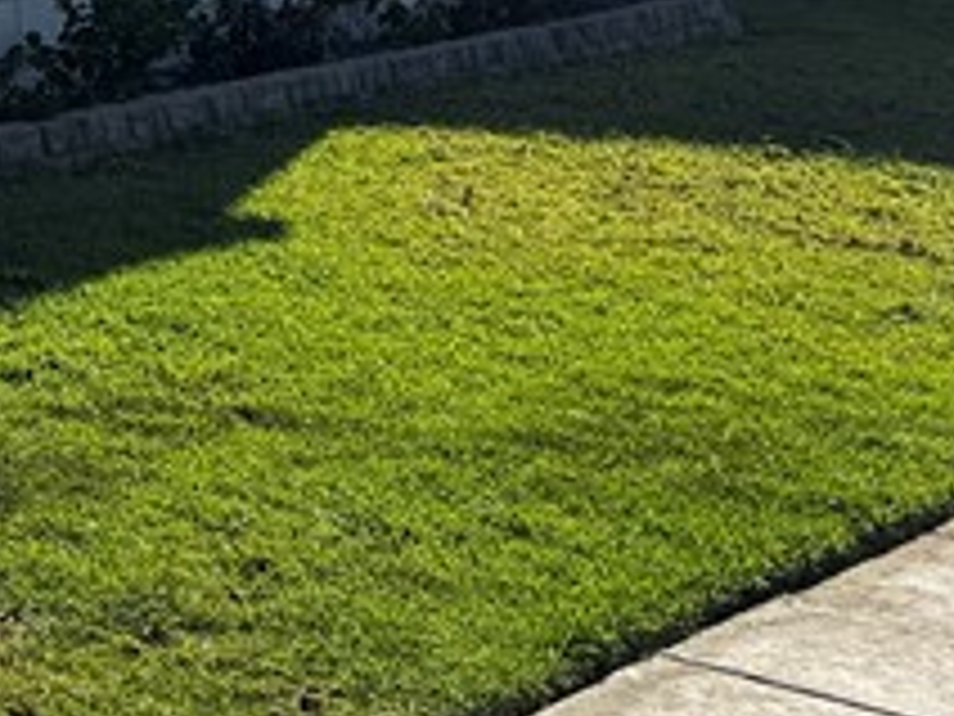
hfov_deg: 13.5
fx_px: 3197
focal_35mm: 116
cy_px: -477
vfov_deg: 12.0
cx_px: -1184
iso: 80
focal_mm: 6.76
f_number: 1.78
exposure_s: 1/3413
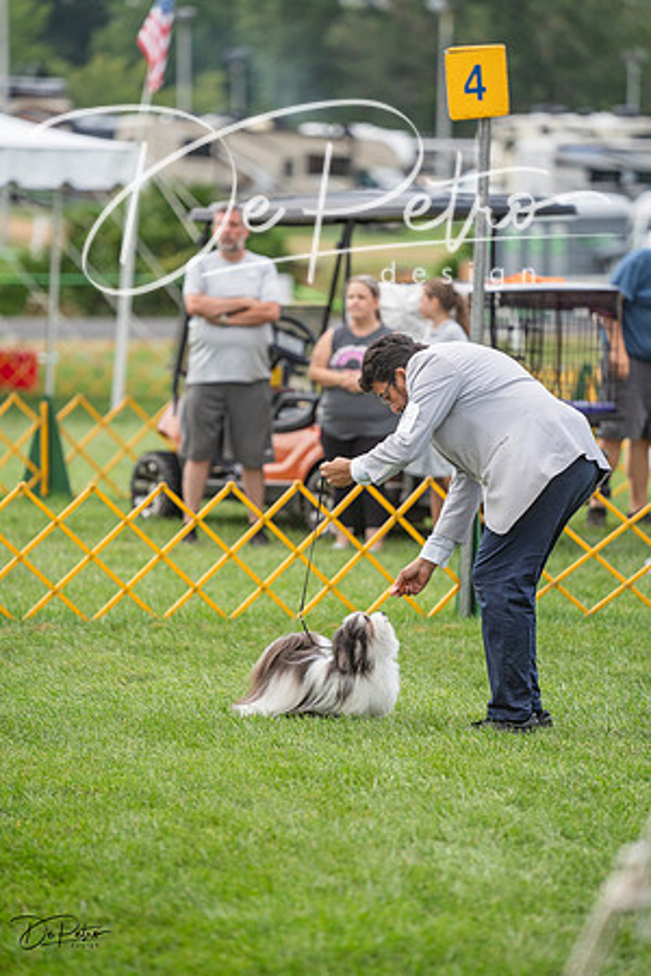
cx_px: 326
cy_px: 488
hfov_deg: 6.9
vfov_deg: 10.3
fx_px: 5425
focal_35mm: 200
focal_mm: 200
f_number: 3.2
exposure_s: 1/800
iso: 1000
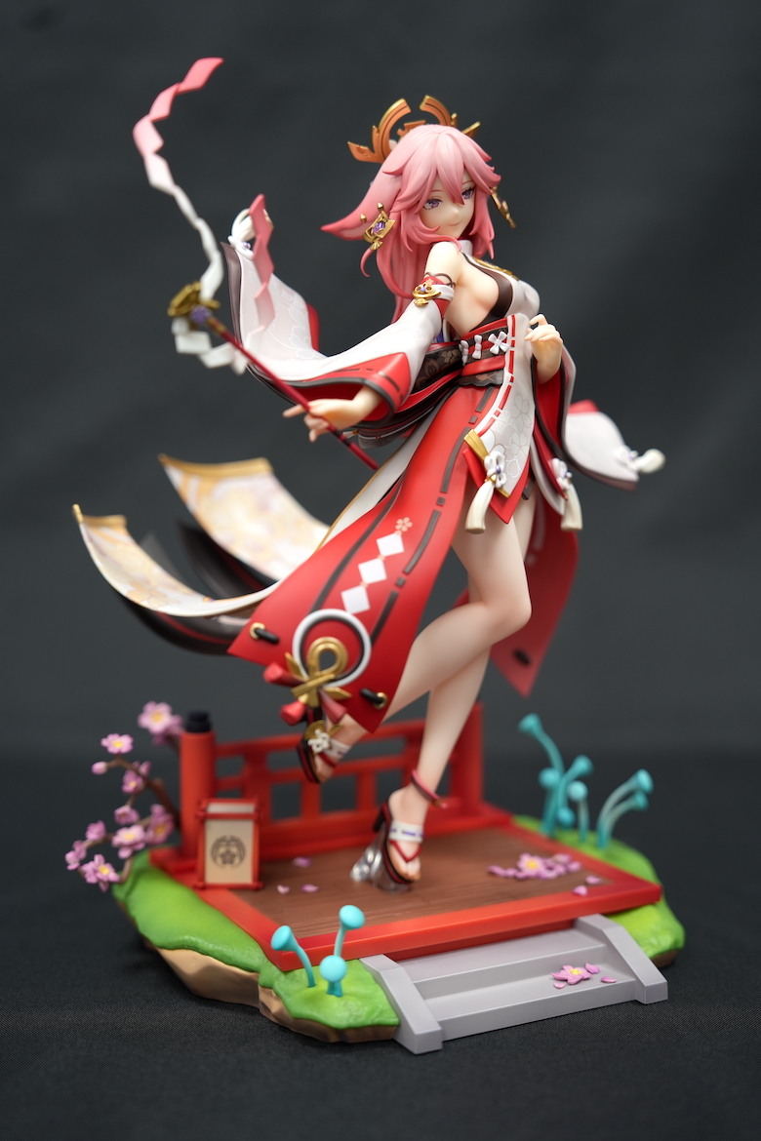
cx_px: 380
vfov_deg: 39.6
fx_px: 1585
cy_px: 570
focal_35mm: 50
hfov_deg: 27.0
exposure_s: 1/50
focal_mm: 50
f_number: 2.8
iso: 200
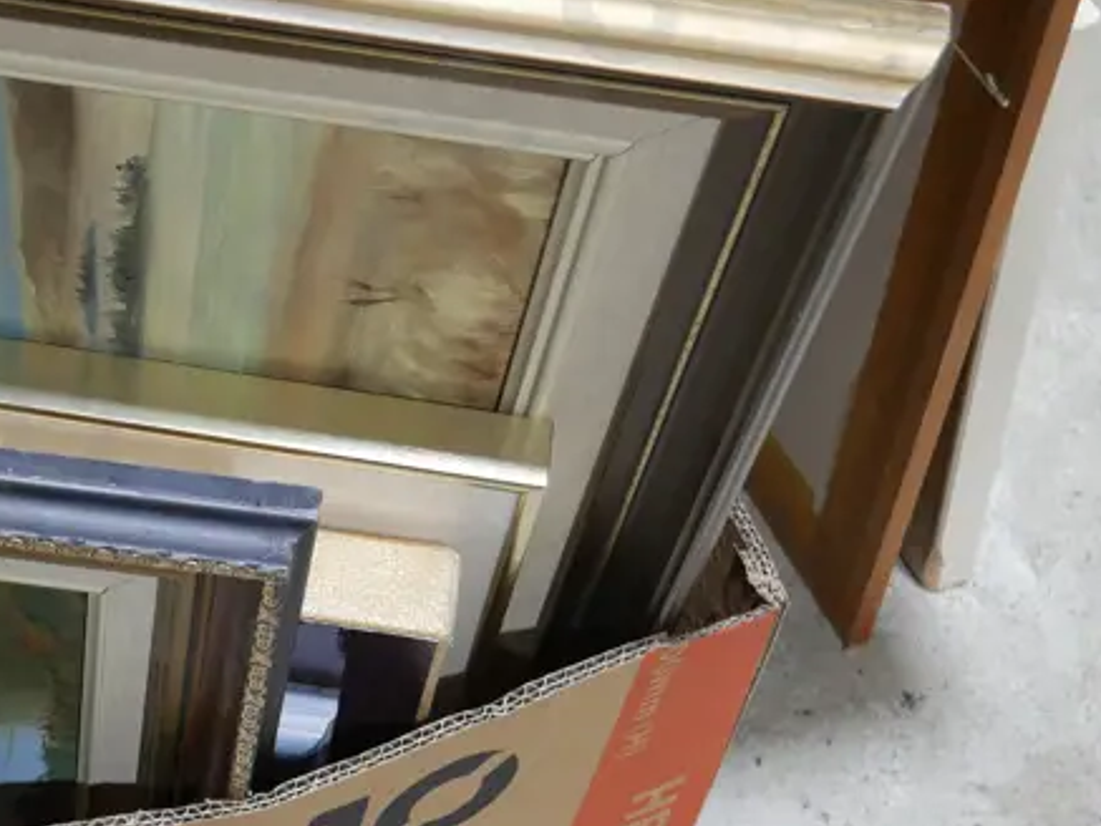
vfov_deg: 16.6
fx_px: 2832
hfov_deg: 21.2
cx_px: -25
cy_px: 487
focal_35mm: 89
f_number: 4.1
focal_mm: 19
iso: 400
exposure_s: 1/60
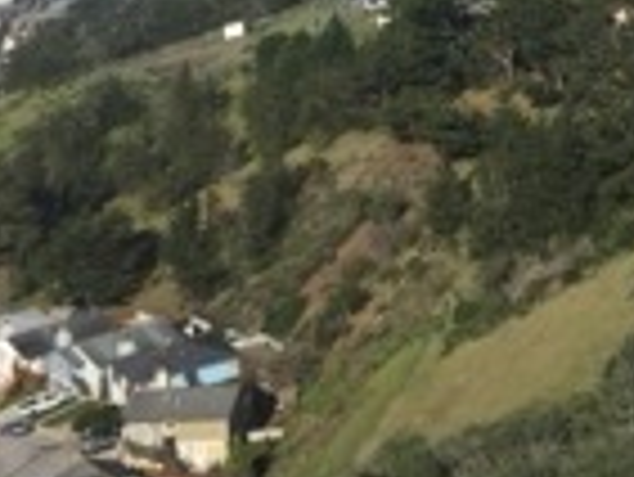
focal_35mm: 107
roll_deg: +1.2
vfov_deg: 12.8
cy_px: -324
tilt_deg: -2.4
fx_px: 1961
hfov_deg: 16.8
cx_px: 926
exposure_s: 1/2825
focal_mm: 4.15
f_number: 2.2
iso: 32
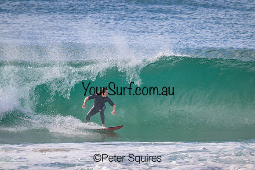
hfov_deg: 2.6
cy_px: 85
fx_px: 5668
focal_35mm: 800
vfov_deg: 1.7
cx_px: 128
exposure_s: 1/2000
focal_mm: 800
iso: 1600
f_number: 11
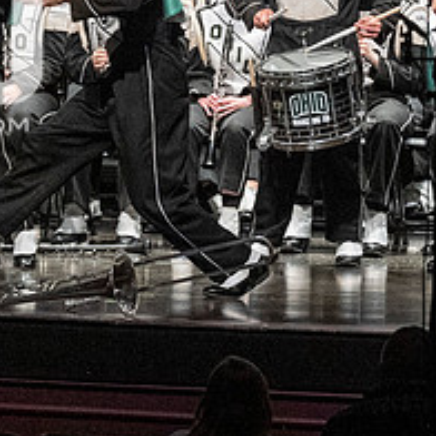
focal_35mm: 470
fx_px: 6697
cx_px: -125
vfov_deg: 3.7
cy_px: 44
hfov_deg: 3.7
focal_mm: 125
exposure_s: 1/500
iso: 4000
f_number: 4
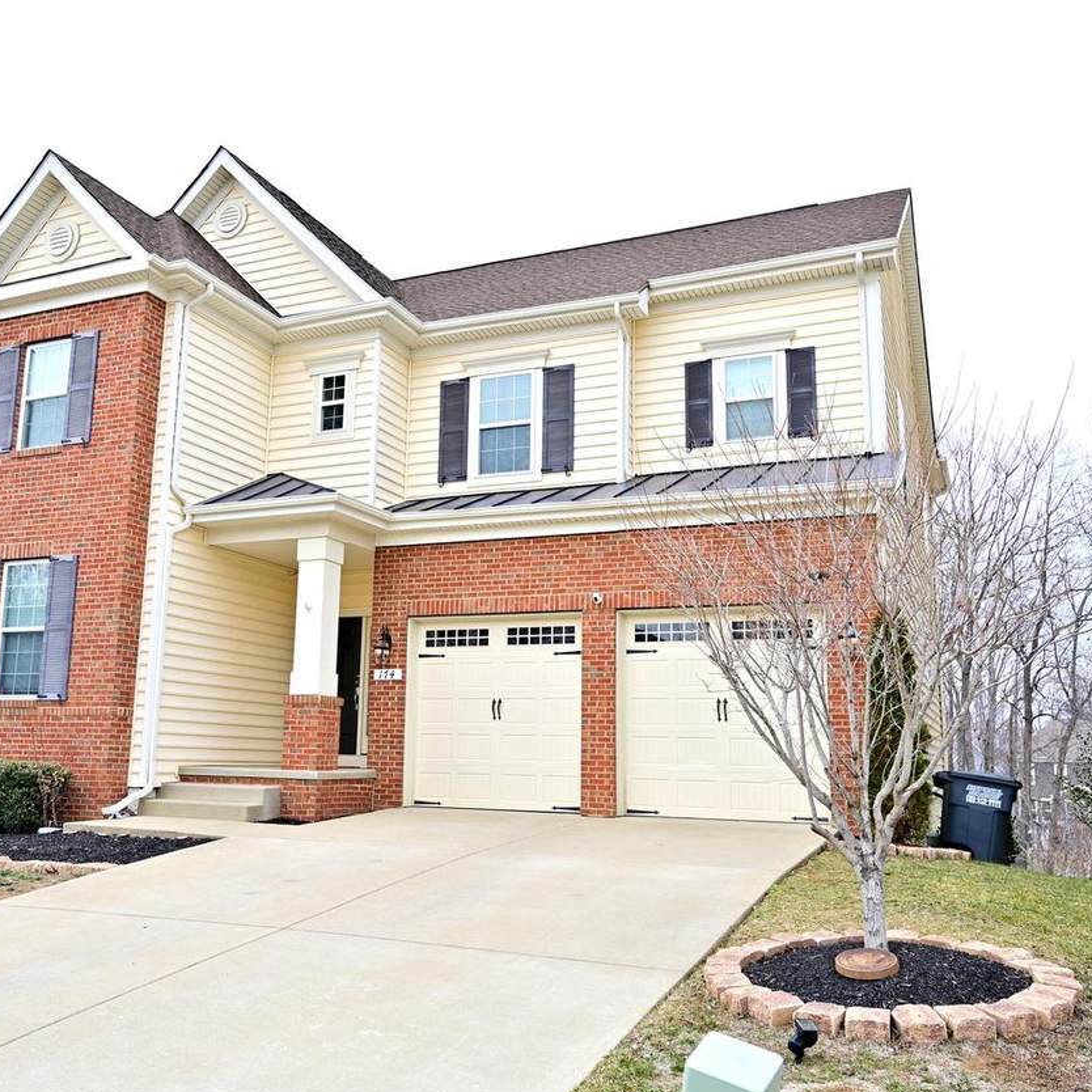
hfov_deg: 53.8
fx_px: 1071
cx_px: 469
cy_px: 556
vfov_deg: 54.0
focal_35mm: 30
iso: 100
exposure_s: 1/160
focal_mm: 23
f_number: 4
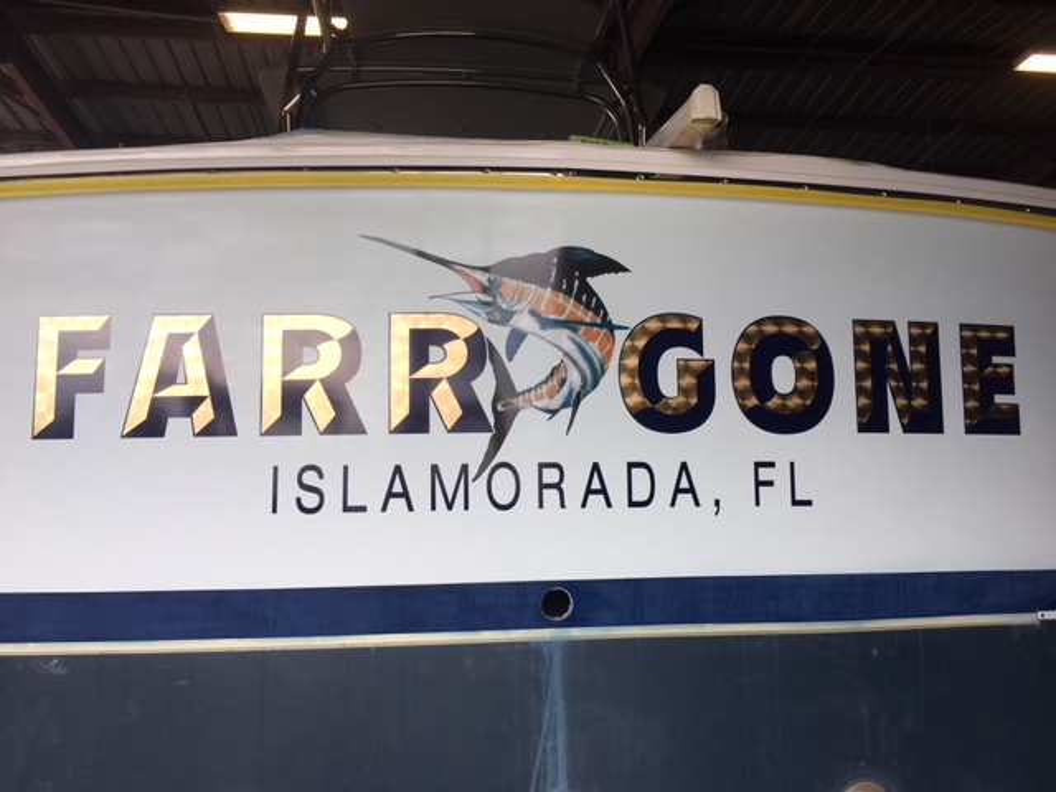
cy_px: 396
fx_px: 885
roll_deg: +2.4
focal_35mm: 29
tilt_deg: +7.8
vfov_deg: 48.2
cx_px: 528
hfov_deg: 61.7
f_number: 2.2
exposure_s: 1/133
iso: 25
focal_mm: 4.15
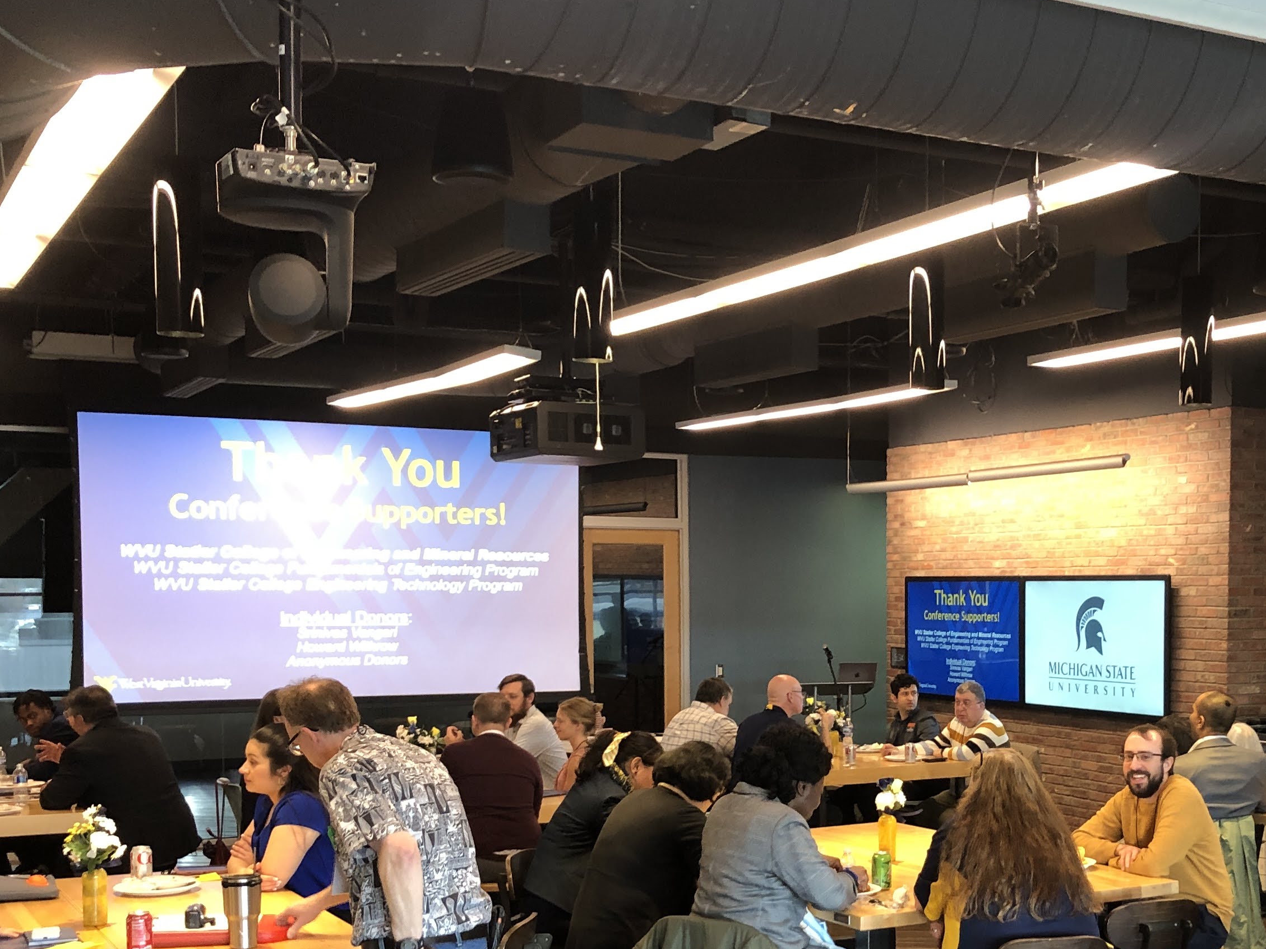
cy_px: 706
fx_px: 1828
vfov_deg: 28.7
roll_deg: +0.2
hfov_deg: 37.4
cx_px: 932
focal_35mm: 50
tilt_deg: -5.1
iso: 50
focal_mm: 3.99
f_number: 1.8
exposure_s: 1/15
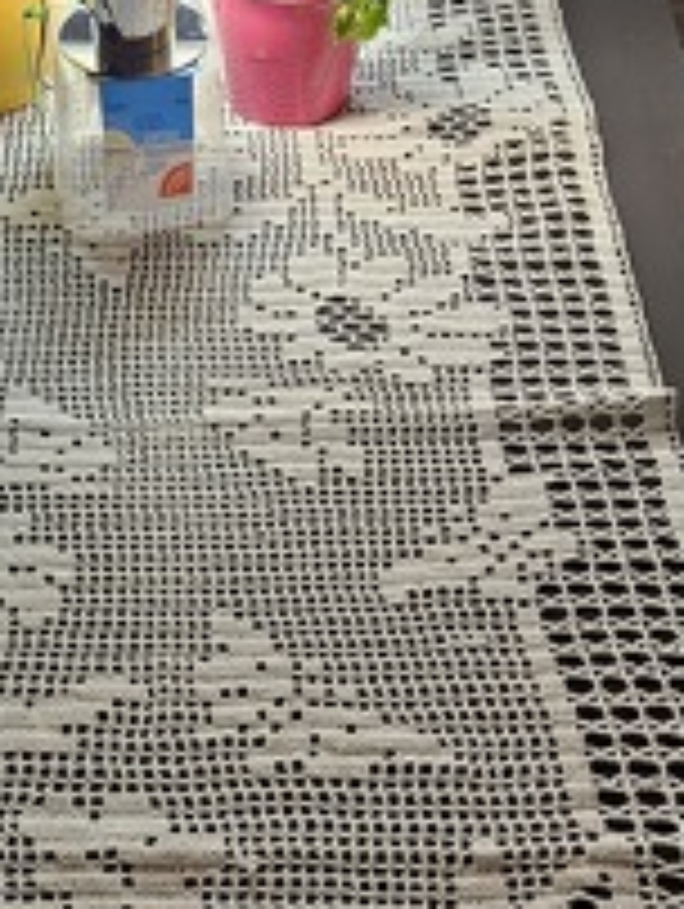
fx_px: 1393
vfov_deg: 35.0
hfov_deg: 27.3
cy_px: 729
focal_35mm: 53
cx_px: 198
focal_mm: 5.4
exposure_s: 1/35.3
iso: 250
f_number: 1.8
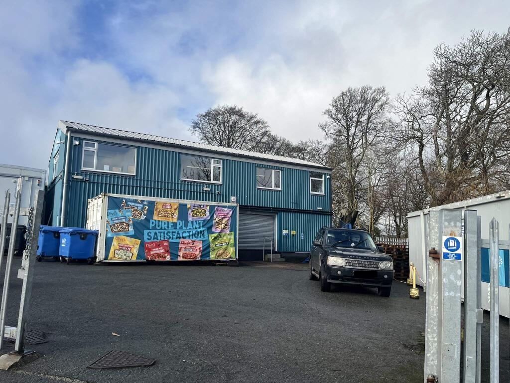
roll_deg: -0.2
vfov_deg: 53.1
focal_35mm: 26
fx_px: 383
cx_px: 255
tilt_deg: +7.9
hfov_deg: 67.3
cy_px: 192
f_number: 1.6
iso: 50
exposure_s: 1/2967
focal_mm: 5.1
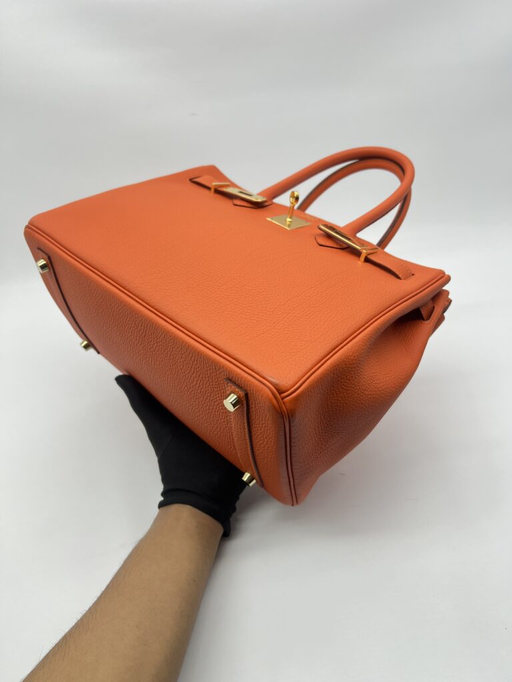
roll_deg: +4.4
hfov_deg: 53.1
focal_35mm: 26
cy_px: 341
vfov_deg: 67.3
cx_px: 256
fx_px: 513
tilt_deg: -35.1
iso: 40
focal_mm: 5.7
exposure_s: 1/100
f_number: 1.5
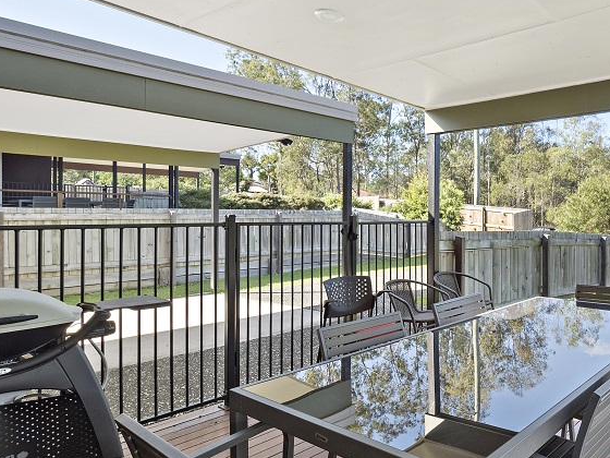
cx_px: 481
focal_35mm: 25
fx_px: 441
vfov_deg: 54.9
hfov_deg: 63.8
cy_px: 224
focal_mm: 7
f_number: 5.6
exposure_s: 1/40
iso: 200
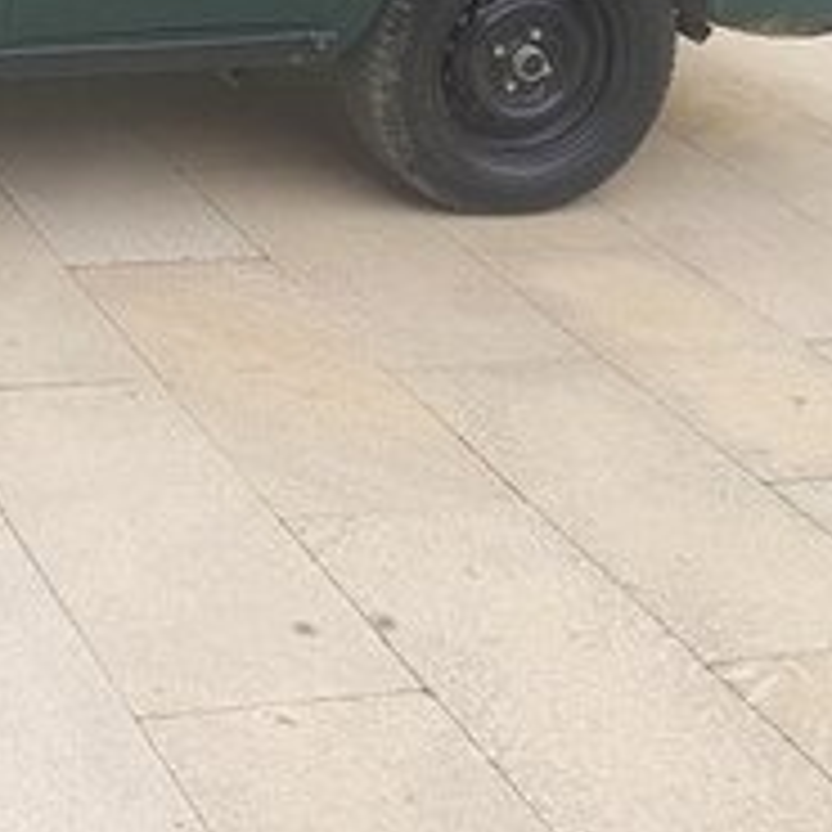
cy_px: -209
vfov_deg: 19.7
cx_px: -184
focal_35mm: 82
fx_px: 2230
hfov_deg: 19.8
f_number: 1.7
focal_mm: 4.2
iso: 50
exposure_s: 1/370
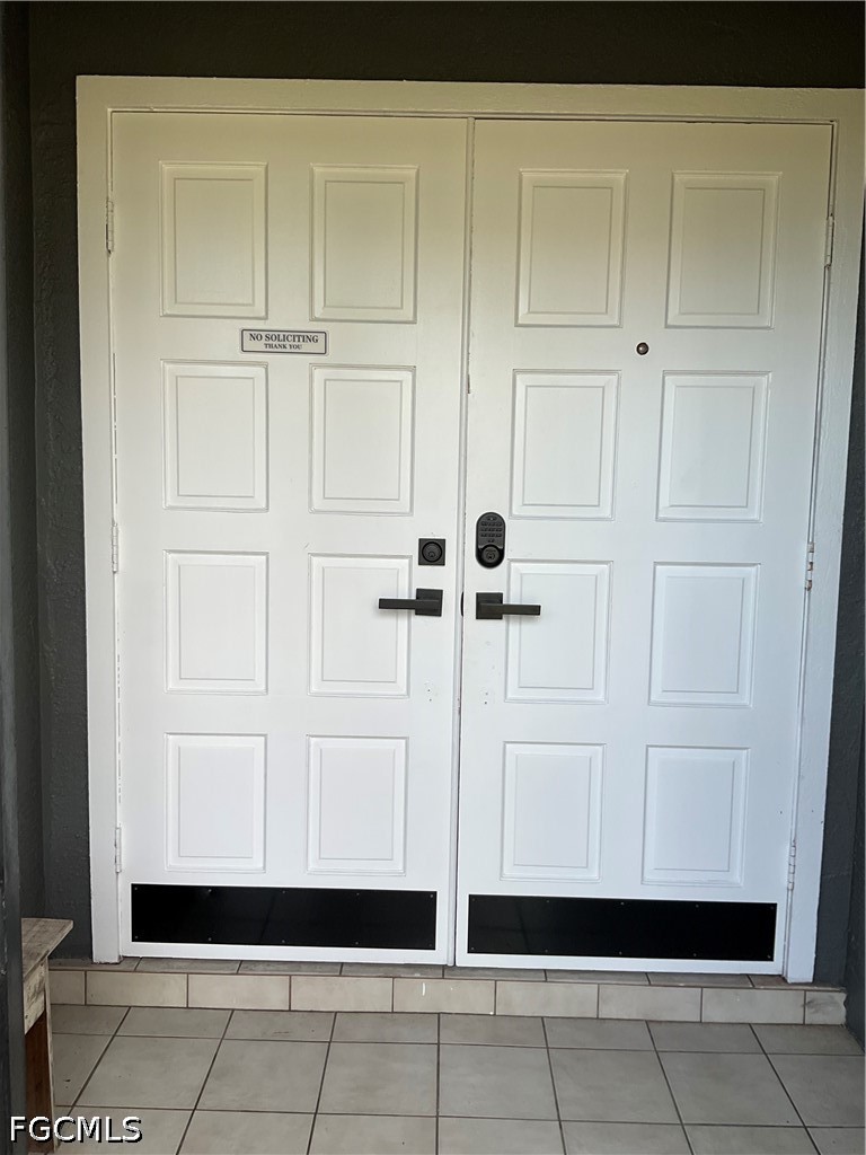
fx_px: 967
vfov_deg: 61.7
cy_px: 578
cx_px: 433
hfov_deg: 48.2
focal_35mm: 29
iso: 20
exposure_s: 1/180
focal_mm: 3
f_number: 1.8
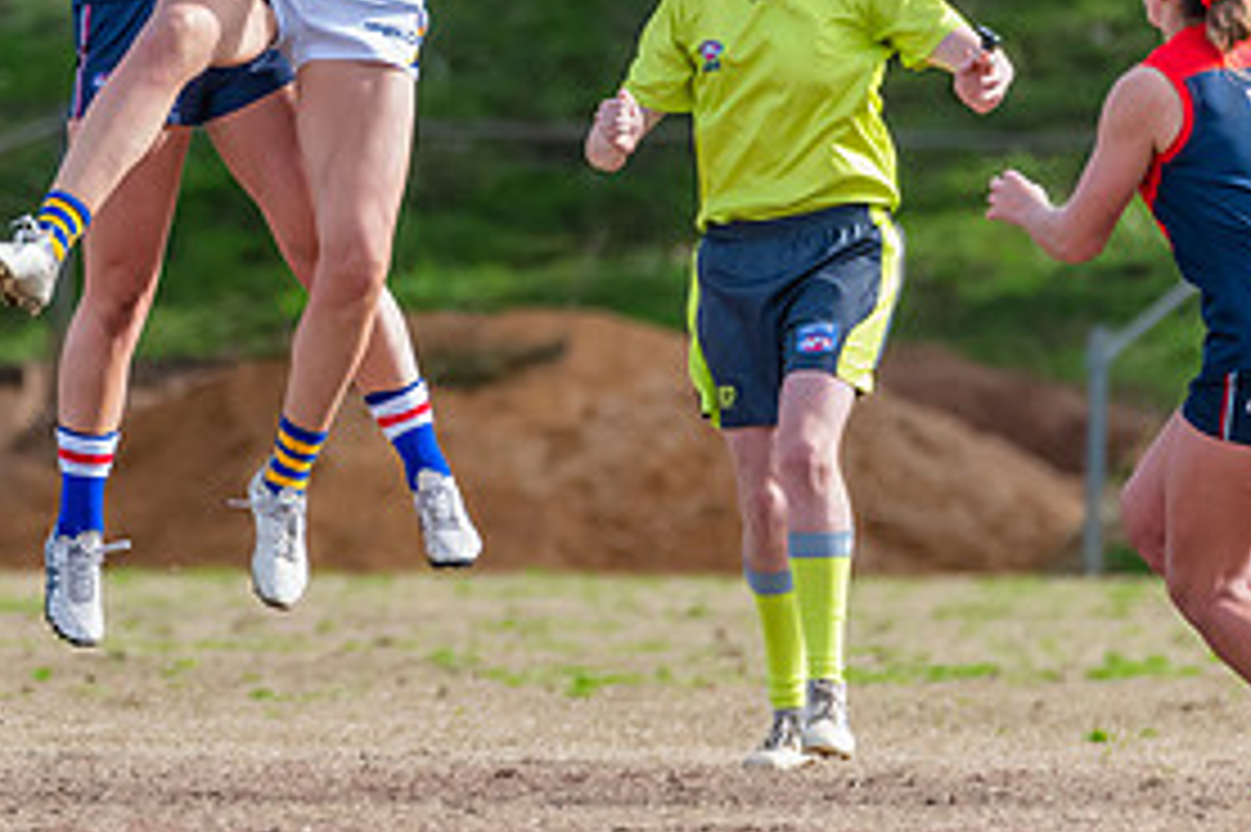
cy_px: -108
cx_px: 245
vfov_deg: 0.9
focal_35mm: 1465
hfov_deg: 1.4
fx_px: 50877
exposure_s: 1/1600
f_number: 6.3
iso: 1100
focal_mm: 500
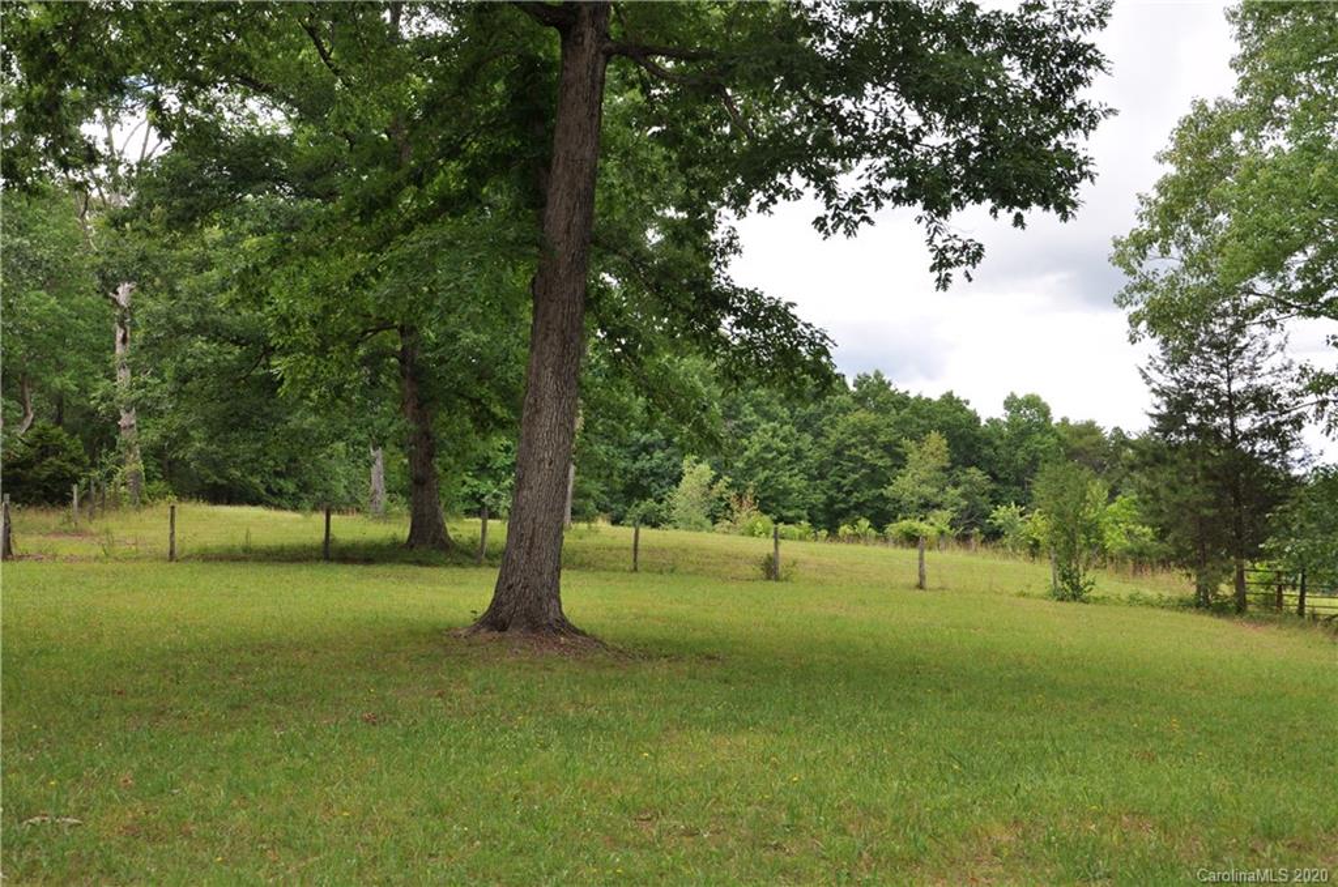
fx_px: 1447
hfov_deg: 49.6
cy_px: 444
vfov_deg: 34.1
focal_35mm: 39
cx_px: 669
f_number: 7.1
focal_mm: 26
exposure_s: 1/200
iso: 200
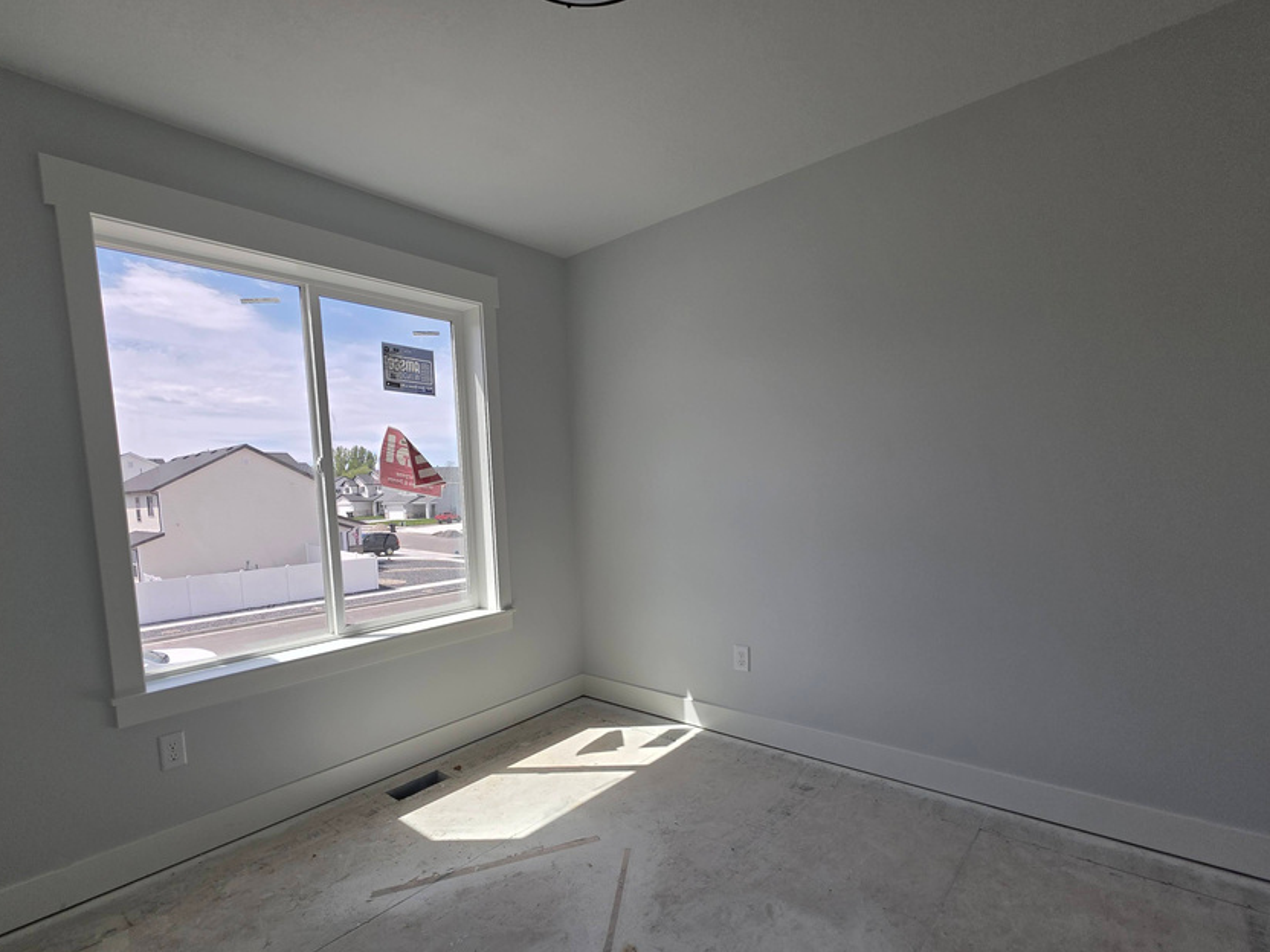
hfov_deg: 94.1
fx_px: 587
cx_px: 565
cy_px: 549
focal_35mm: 16
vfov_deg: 77.6
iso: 40
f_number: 1.9
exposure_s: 1/1245
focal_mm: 2.2
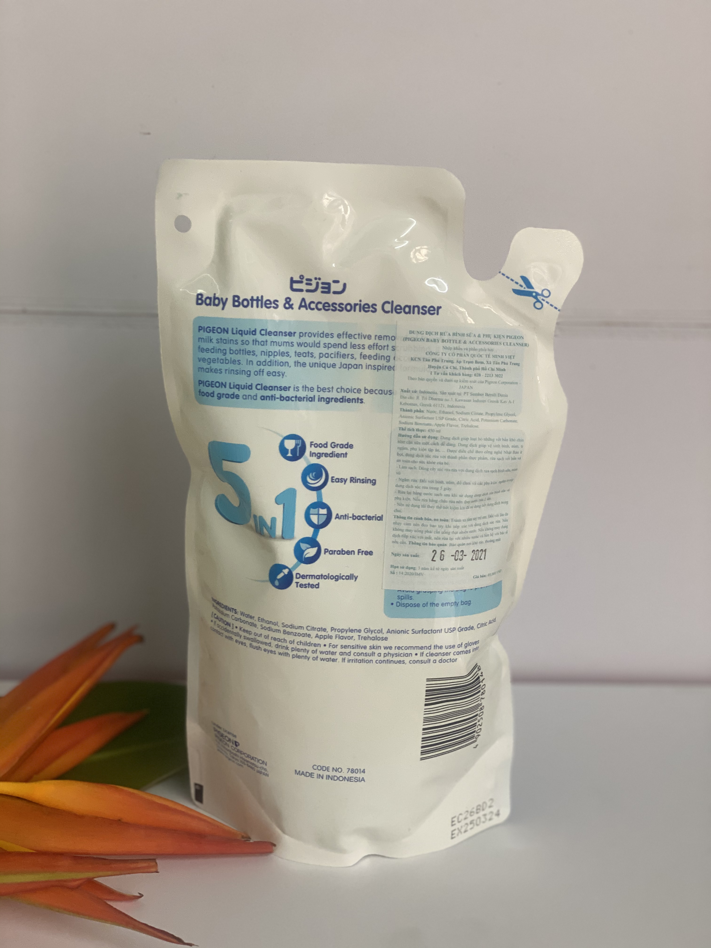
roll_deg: -3.0
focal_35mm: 52
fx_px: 1424
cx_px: 356
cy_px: 474
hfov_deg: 28.0
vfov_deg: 36.8
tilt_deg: -20.8
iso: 125
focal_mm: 6
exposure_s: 1/33
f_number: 2
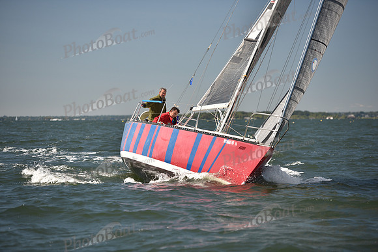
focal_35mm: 135
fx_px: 1418
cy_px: 126
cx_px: 189
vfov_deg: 10.2
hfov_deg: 15.2
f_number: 3.2
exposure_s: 1/1250
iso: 250
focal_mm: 135
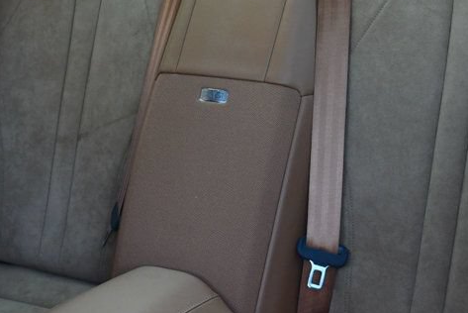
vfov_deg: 17.5
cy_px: 149
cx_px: 218
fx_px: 1015
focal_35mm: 78
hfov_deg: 26.0
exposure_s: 1/250
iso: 640
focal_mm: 18
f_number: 3.5
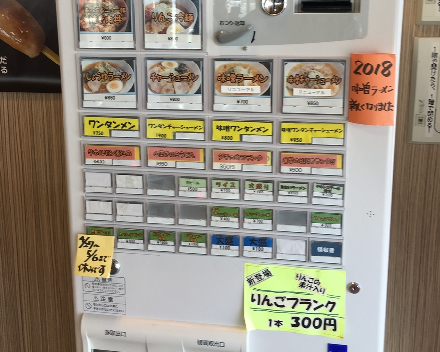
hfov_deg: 47.9
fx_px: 495
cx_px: 219
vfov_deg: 38.3
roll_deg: +0.5
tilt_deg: -10.4
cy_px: 96
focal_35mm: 38
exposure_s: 1/60
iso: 25
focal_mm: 4.15
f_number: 2.2
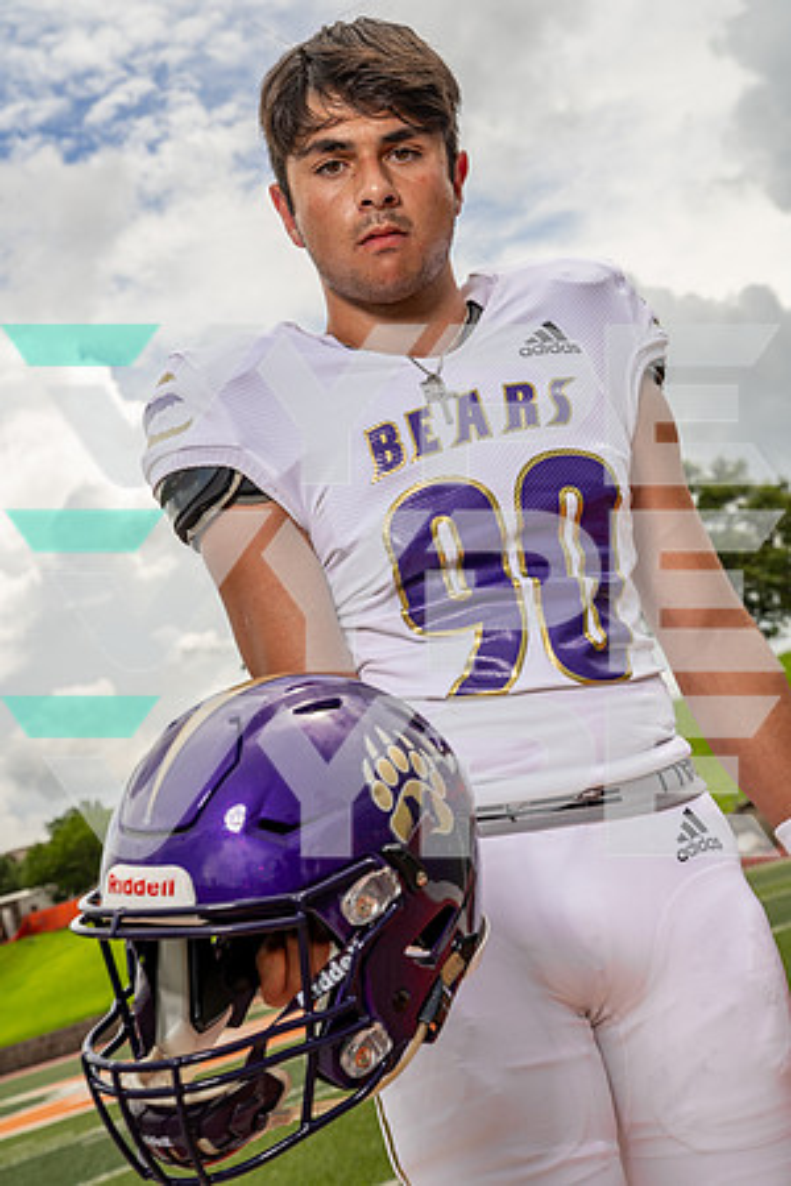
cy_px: 593
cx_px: 396
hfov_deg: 22.6
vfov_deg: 33.4
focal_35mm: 60
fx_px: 1977
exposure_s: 1/160
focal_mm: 60
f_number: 8
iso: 100
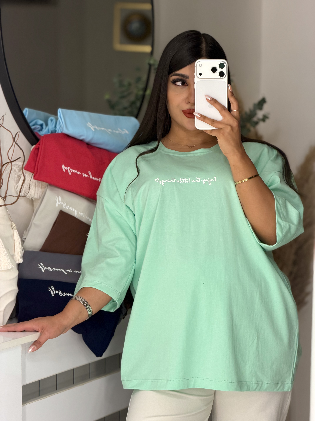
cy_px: 210
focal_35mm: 100
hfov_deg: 14.8
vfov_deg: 19.6
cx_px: 158
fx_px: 1213
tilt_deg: -8.1
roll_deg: -0.7
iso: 64
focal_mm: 16.89
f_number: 2.8
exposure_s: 1/100
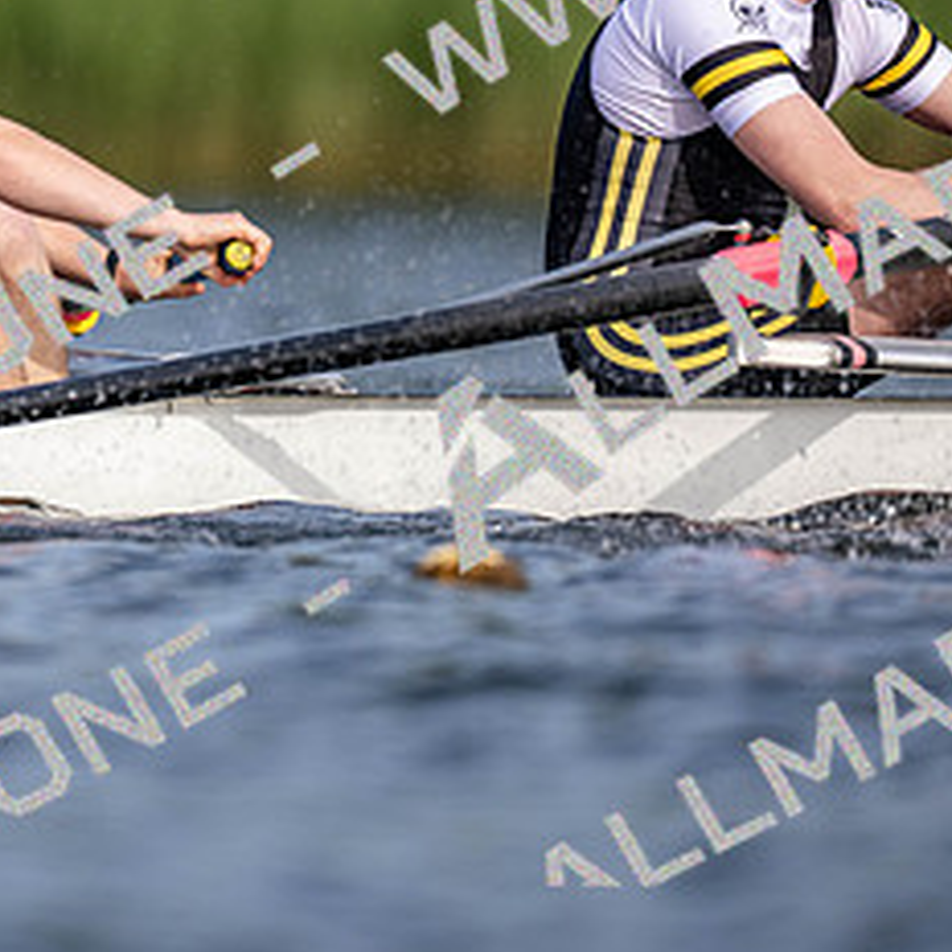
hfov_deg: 1.4
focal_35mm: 1274
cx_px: 86
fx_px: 39640
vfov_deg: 1.4
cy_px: 183
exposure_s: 1/2500
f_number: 4
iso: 320
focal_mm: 600
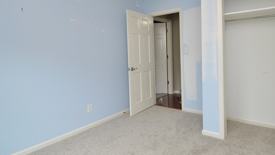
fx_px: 168
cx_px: 170
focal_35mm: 23
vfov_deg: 49.0
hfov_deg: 77.4
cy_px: 57
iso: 400
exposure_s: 1/80
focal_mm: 10
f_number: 4.5
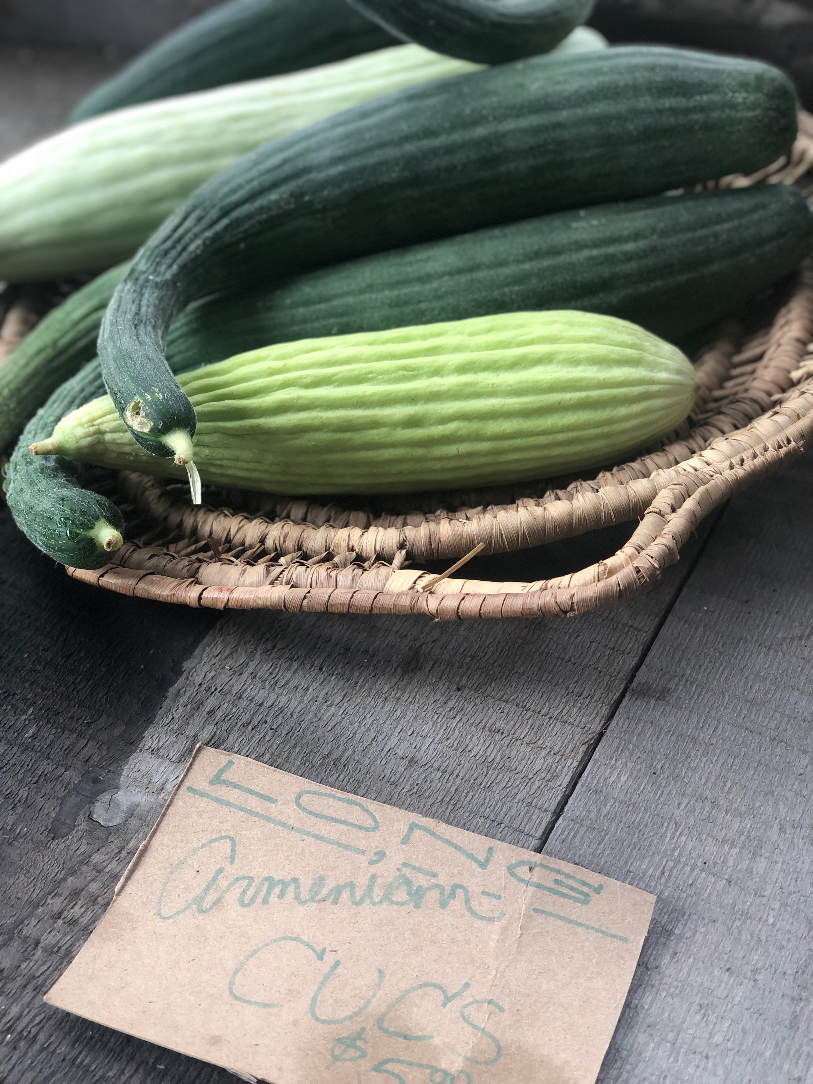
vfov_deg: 36.8
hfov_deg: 28.0
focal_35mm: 52
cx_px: 406
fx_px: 1628
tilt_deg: -41.2
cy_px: 542
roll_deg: +3.7
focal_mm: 6
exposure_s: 1/60
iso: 50
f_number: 2.4
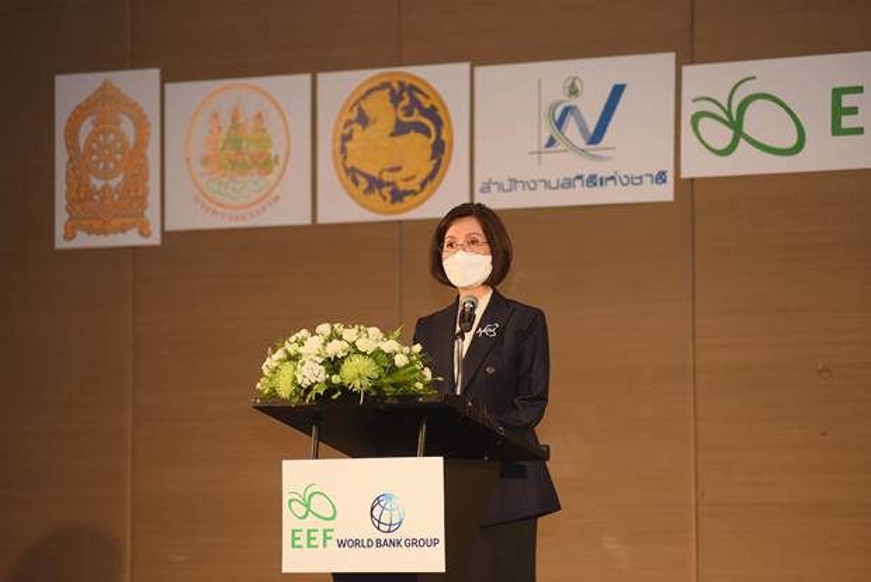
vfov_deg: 9.5
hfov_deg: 14.1
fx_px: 3510
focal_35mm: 145
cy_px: 291
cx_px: 436
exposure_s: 1/125
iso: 1250
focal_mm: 145
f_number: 3.5
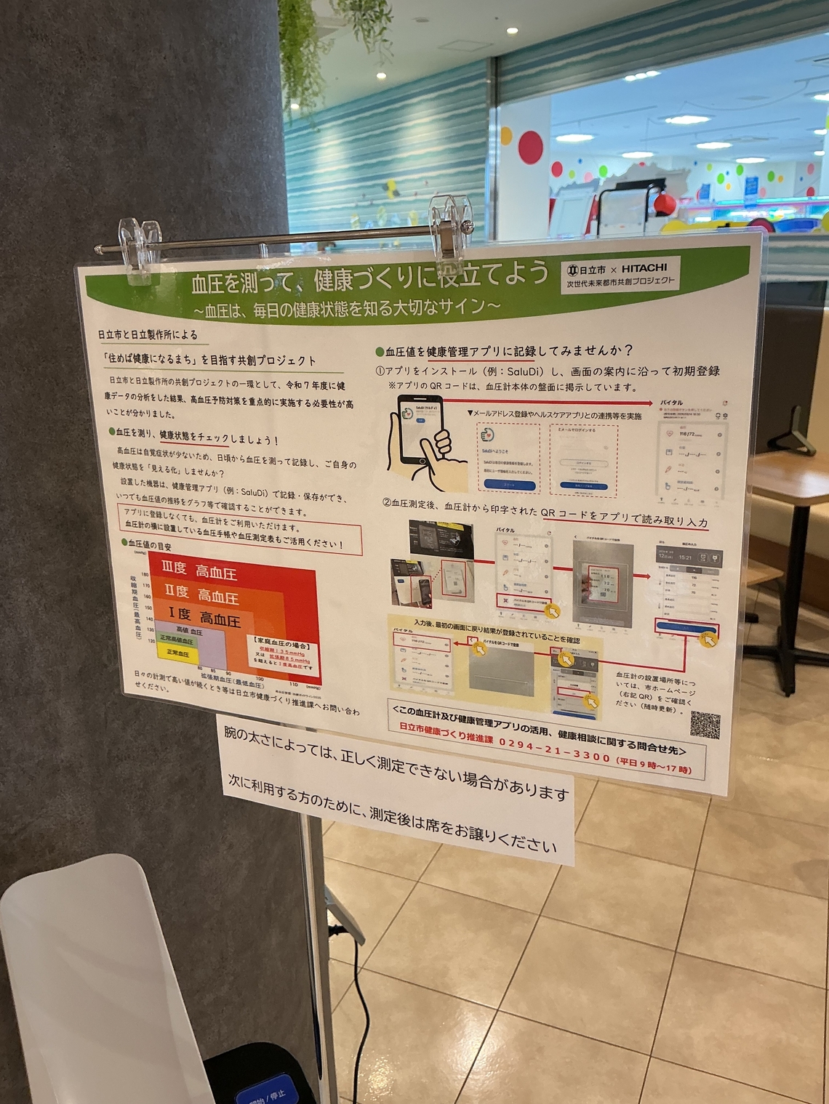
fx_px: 926
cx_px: 414
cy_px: 552
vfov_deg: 61.6
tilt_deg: -18.1
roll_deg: +1.5
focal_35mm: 29
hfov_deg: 48.2
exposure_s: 1/100
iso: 64
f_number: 1.8
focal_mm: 3
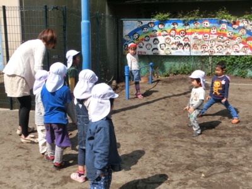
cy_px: 94
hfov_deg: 46.8
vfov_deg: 36.0
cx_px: 126
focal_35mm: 40
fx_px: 291
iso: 80
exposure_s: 1/640
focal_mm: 7.15
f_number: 4
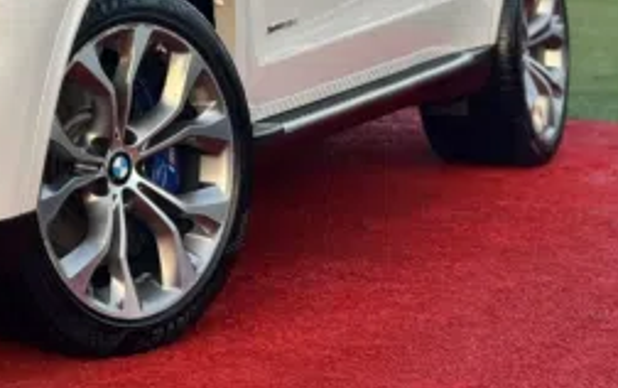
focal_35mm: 129
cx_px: -118
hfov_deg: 15.6
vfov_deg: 9.9
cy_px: -199
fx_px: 2175
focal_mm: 6.76
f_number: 1.78
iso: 100
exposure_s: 1/499
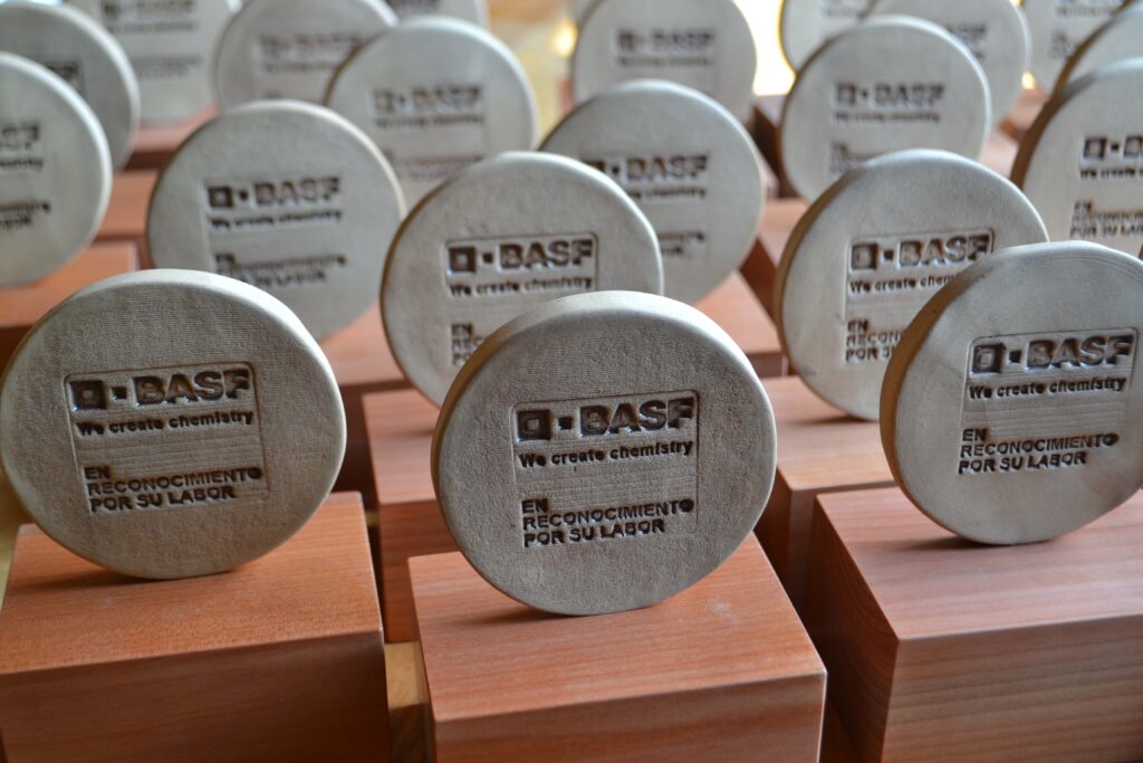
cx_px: 572
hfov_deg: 41.1
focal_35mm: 48
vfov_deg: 28.1
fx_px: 1524
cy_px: 382
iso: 100
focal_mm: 32
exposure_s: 1/20
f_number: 4.8
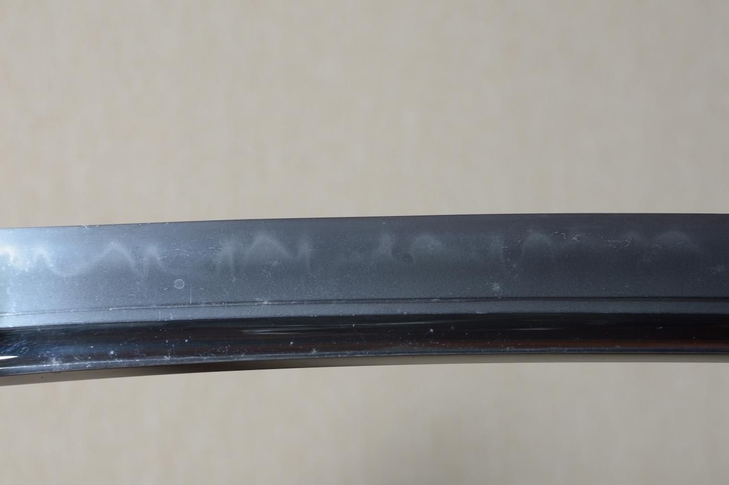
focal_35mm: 142
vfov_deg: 9.6
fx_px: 2883
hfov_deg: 14.4
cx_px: 364
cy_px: 242
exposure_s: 1/1.6
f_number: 11
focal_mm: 95
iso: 400
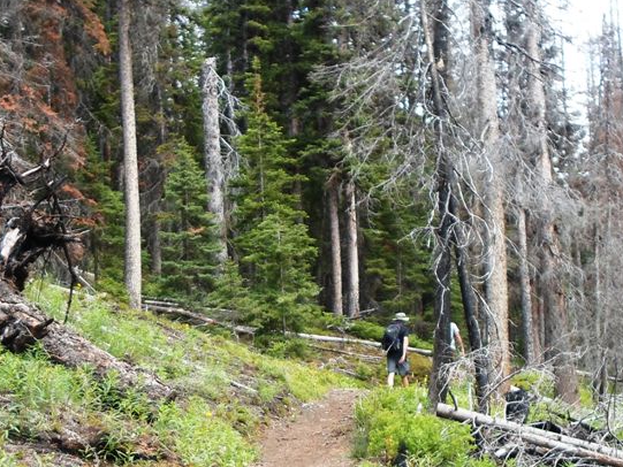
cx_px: 343
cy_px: 391
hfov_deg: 38.9
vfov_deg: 28.9
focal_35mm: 49
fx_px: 882
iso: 80
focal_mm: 4.5
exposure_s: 1/180
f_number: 2.5
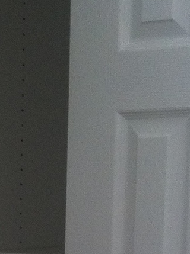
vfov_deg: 10.1
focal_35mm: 188
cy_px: 432
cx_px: -148
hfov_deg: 7.6
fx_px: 1381
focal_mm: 3.85
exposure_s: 1/17
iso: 100
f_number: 2.8
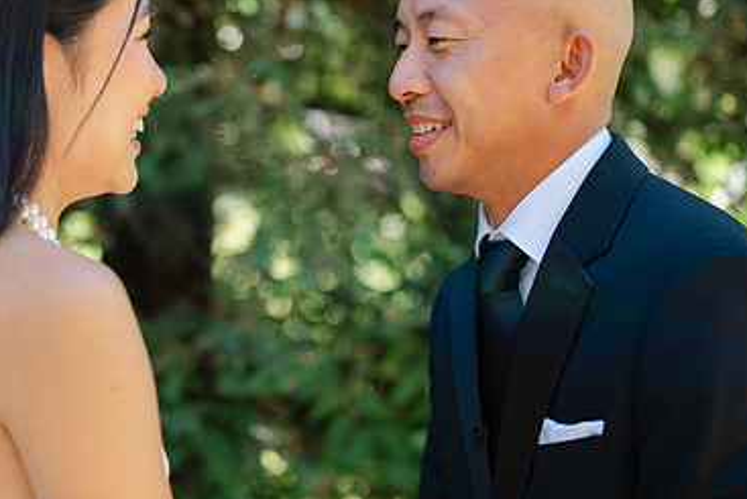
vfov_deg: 17.3
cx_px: 293
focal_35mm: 79
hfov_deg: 25.6
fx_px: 1640
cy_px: 195
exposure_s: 1/640
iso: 100
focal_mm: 50
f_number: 1.8
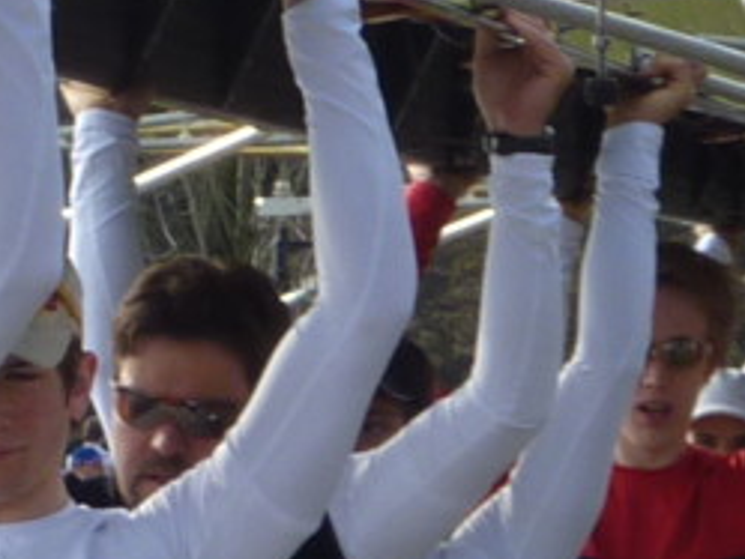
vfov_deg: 3.4
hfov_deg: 4.6
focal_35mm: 431
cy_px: 1034
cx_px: -159
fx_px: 9280
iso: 80
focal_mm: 11
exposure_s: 1/320
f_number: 4.1
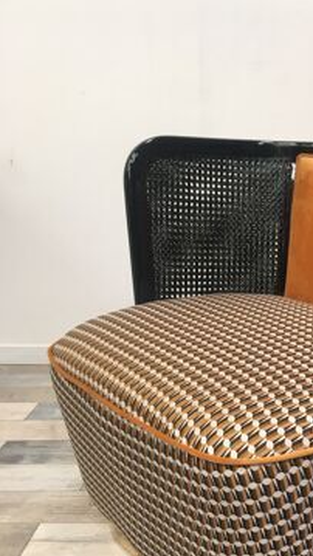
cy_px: 361
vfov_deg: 45.8
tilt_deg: -22.0
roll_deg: -0.7
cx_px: 289
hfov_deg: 26.1
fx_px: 649
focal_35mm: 44
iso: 50
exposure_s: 1/33
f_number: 2.2
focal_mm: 4.15
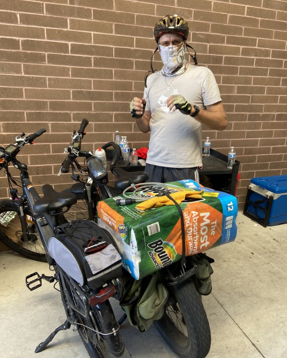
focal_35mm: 28
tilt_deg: -13.8
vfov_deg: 62.2
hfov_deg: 51.6
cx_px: 142
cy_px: 173
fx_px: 297
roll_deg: -2.1
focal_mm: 4.25
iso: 50
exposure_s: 1/121
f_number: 1.8
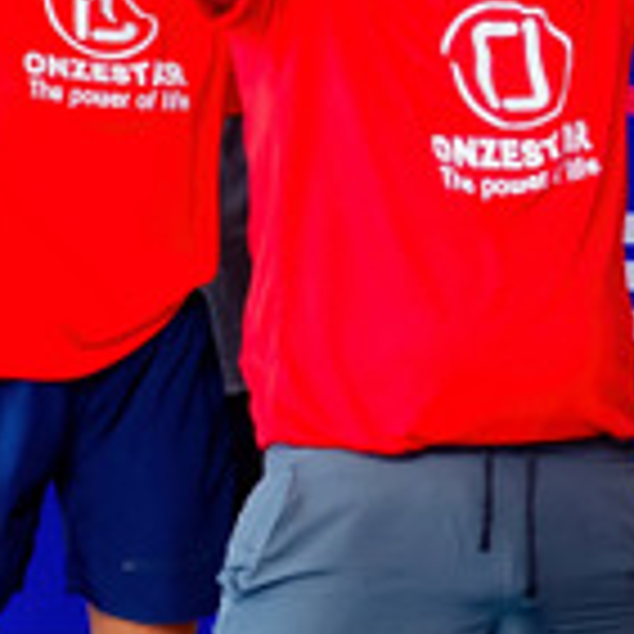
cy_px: 434
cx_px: 1268
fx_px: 7501
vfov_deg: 4.8
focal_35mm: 362
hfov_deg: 4.8
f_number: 4.5
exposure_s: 1/200
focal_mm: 50
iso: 400
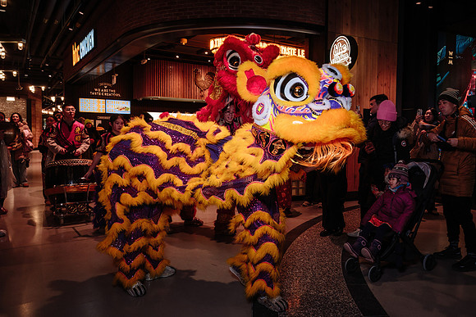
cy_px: 160
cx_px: 271
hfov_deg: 64.7
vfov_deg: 46.0
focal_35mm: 28
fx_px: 374
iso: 125
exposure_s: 1/60
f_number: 4
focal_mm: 16
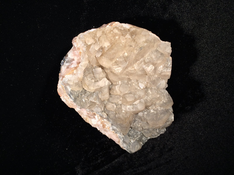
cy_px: 88
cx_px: 117
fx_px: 196
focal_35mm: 29
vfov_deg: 48.2
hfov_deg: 61.7
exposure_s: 1/60
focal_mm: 4.15
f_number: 2.2
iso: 40
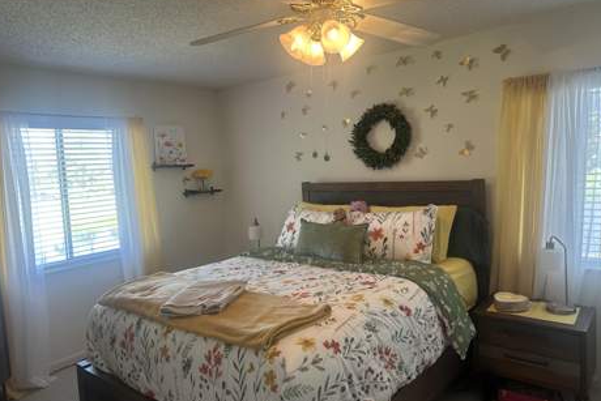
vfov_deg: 49.6
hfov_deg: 69.4
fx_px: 434
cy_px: 195
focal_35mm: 26
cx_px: 302
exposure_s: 1/120
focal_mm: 6.86
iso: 125
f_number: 1.78
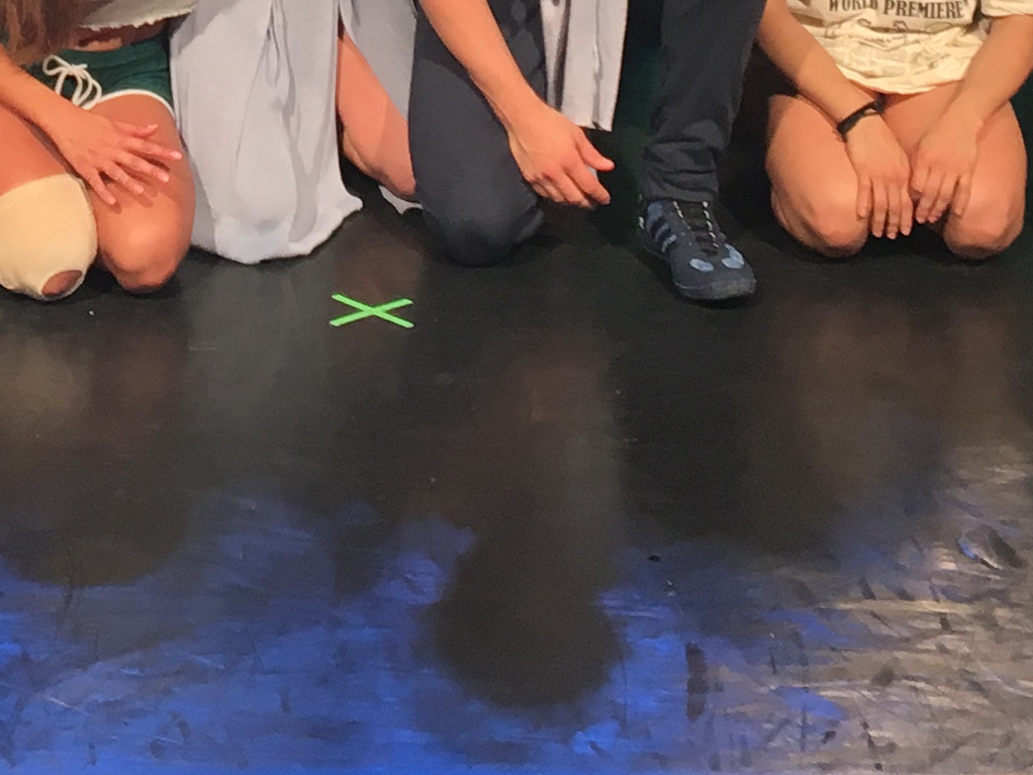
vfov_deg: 12.3
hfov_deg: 17.3
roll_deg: +1.7
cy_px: -544
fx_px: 3342
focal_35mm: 112
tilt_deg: -8.6
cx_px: 126
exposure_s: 1/40
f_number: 2.2
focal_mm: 4.15
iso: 25
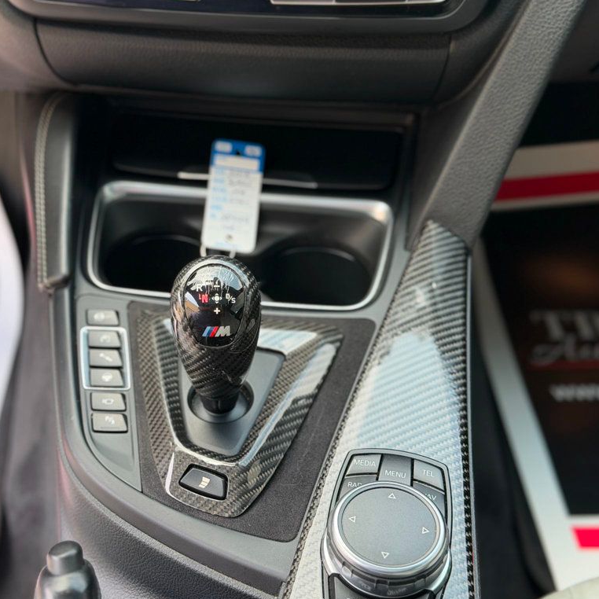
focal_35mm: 57
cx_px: 224
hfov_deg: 29.9
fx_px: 1116
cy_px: 300
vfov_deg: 30.0
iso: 64
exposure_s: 1/169
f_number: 1.78
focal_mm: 6.76
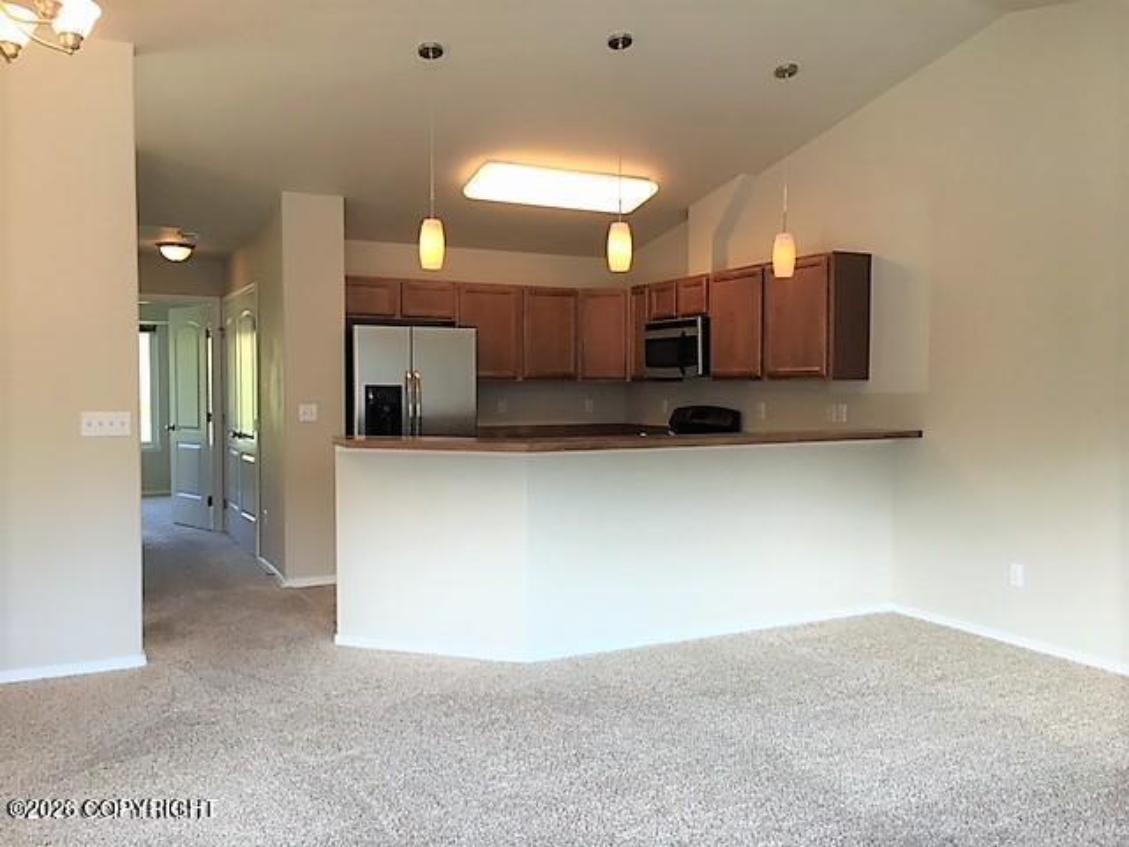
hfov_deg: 61.7
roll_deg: -0.2
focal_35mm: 29
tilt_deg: -3.0
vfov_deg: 48.2
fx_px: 946
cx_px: 564
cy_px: 424
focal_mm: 4.15
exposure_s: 1/40
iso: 25
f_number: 2.2
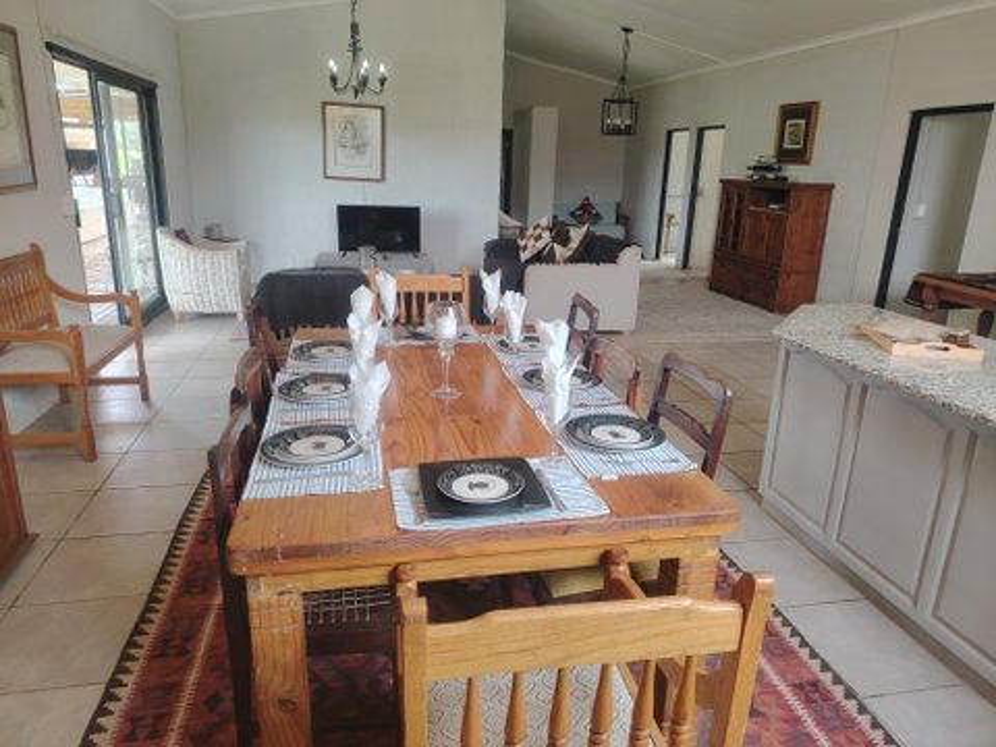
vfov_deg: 56.8
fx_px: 691
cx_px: 498
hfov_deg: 71.6
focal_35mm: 24
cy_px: 374
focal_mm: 5.25
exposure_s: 1/50
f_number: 1.75
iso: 503
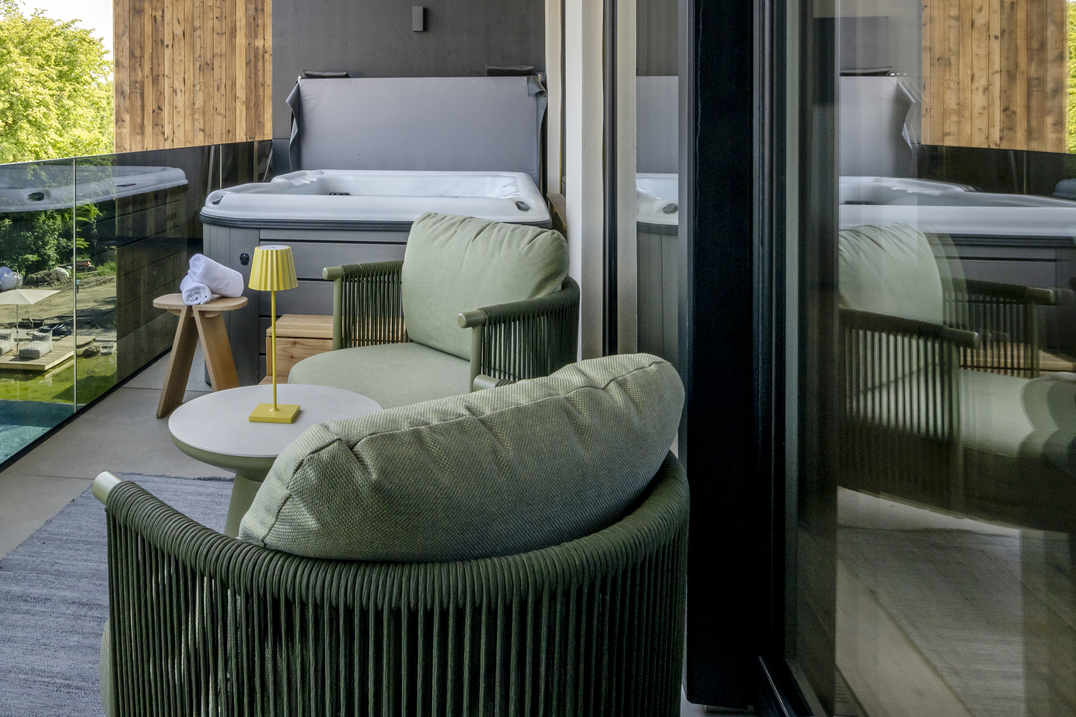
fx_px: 863
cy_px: 173
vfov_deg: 43.6
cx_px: 245
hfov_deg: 59.8
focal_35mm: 29
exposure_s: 1/60
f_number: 13
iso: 400
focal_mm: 16.5
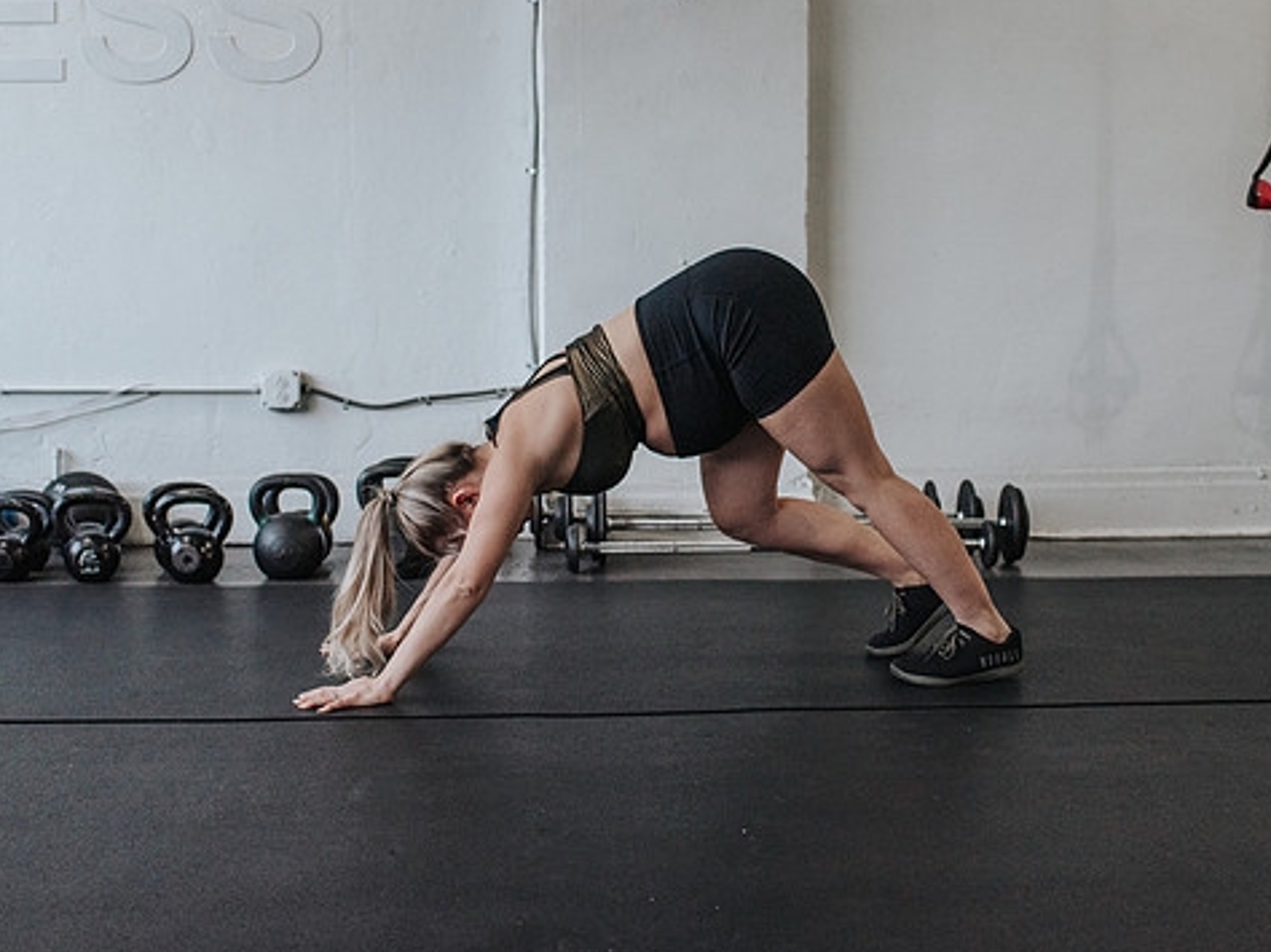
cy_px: 381
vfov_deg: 28.5
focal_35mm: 51
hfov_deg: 37.5
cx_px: 664
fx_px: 1872
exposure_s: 1/250
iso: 800
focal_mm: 35
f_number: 3.2
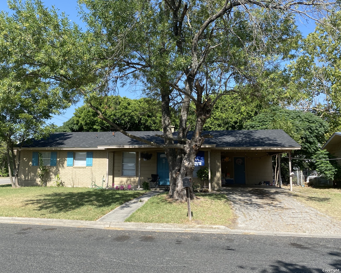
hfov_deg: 62.2
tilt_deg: +7.9
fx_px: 283
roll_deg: -1.3
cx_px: 162
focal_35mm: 28
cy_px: 135
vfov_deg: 51.5
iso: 32
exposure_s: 1/1608
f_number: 1.8
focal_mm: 4.25
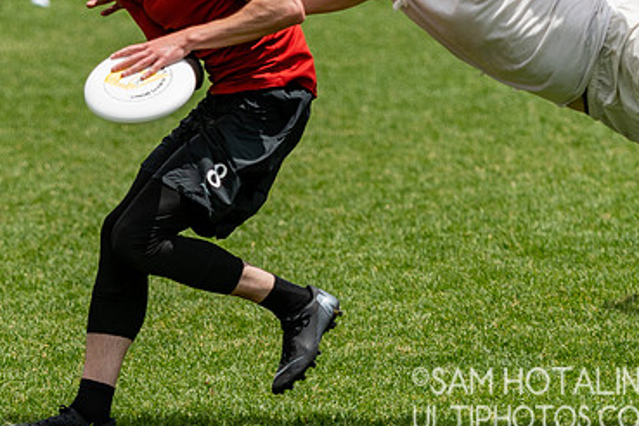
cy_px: 15
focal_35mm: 438
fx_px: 7774
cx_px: 98
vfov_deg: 3.1
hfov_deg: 4.7
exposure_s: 1/2500
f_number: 2.8
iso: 100
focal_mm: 130
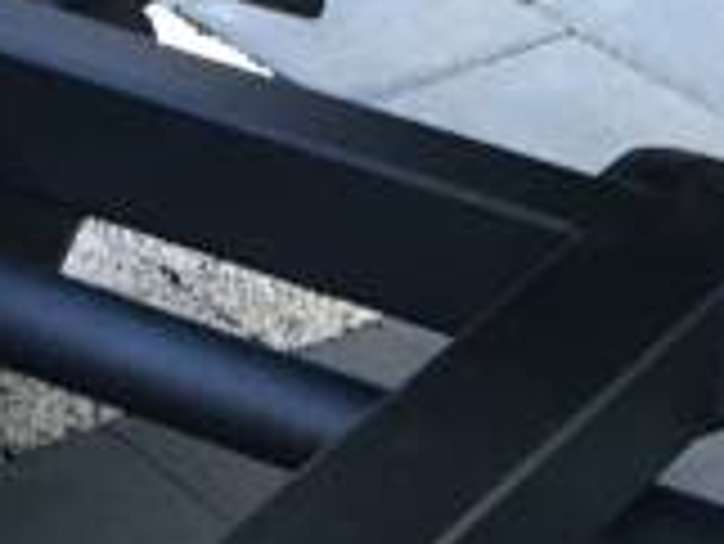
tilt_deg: -42.6
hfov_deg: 10.9
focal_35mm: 180
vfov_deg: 8.0
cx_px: 148
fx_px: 3768
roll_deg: +0.8
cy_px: 985
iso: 50
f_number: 2.2
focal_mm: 4.15
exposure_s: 1/33
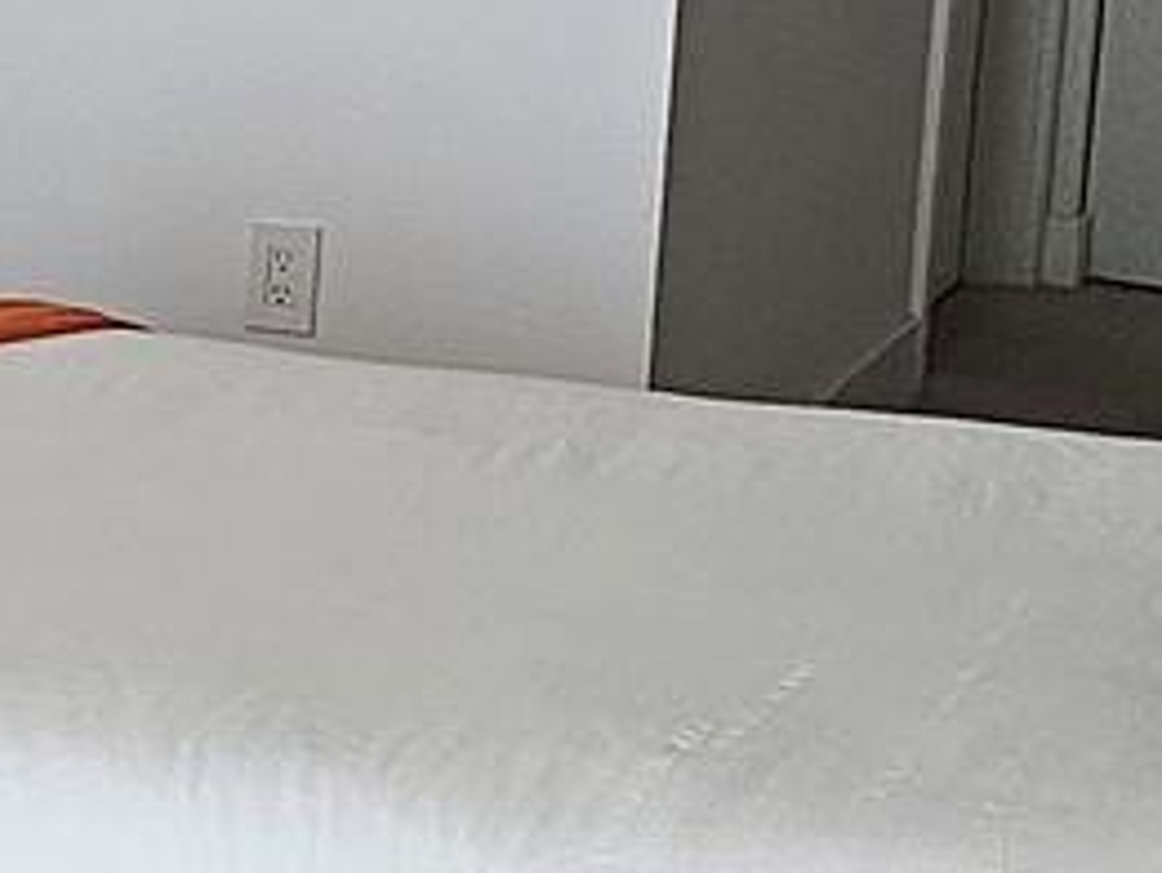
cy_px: 339
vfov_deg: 10.5
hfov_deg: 13.4
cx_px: -467
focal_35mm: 141
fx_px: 4735
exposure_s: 1/170
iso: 400
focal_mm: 6.3
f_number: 1.7
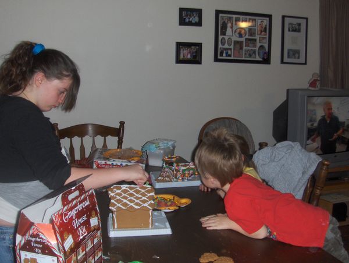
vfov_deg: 35.2
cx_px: 174
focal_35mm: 41
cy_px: 132
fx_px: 414
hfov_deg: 45.7
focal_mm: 6.5
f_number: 3.5
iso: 100
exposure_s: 1/60
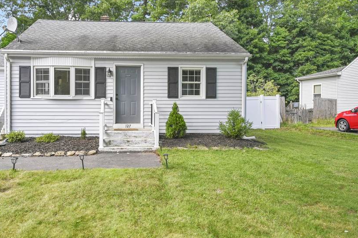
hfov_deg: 70.4
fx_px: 248
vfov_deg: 51.1
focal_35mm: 25
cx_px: 135
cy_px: 105
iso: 800
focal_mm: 16
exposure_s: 1/400
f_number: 8
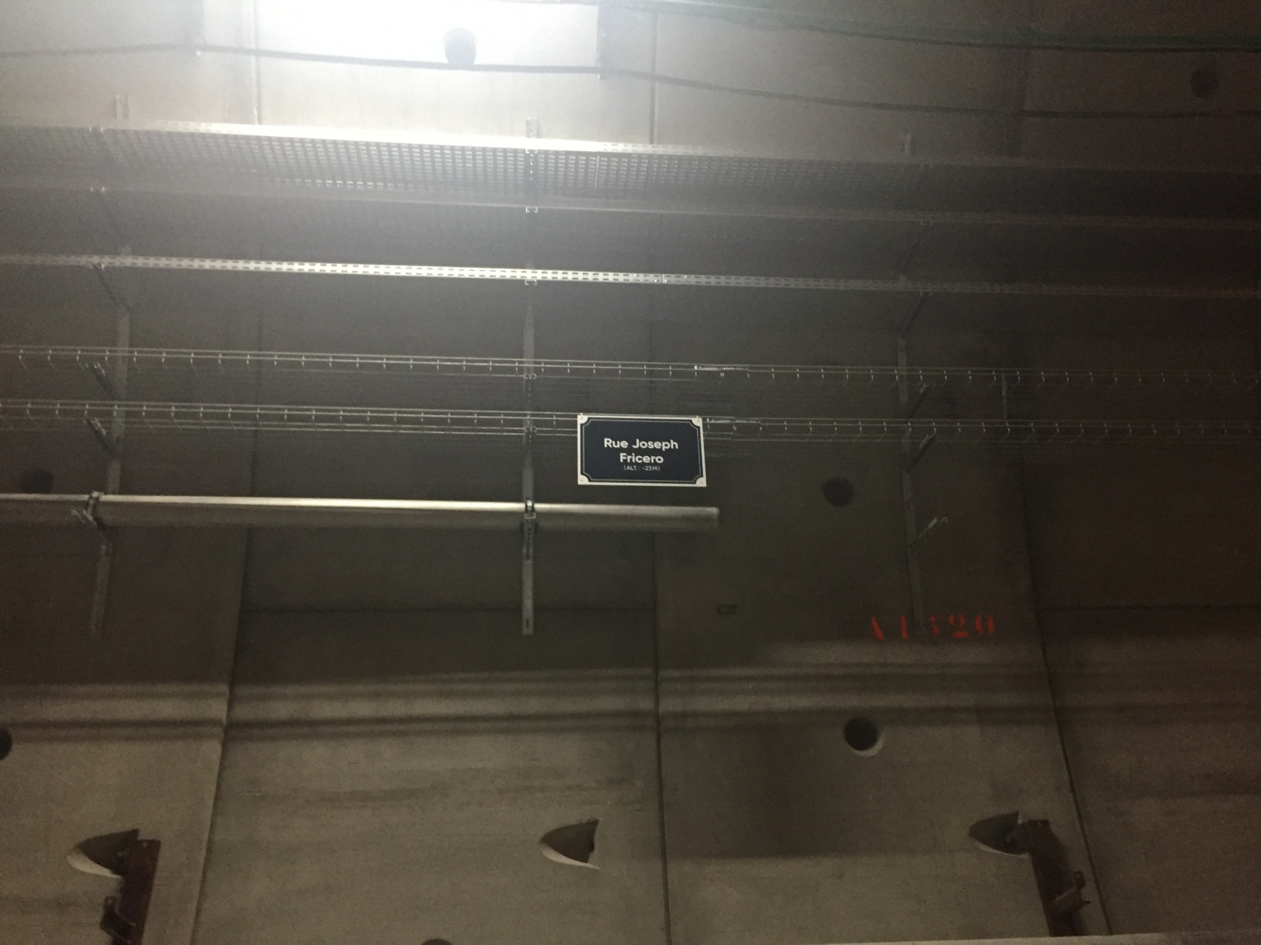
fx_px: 1056
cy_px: 472
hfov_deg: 61.7
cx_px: 630
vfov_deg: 48.2
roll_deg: +1.1
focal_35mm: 29
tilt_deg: +26.2
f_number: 2.2
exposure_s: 1/25
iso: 250
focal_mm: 4.15
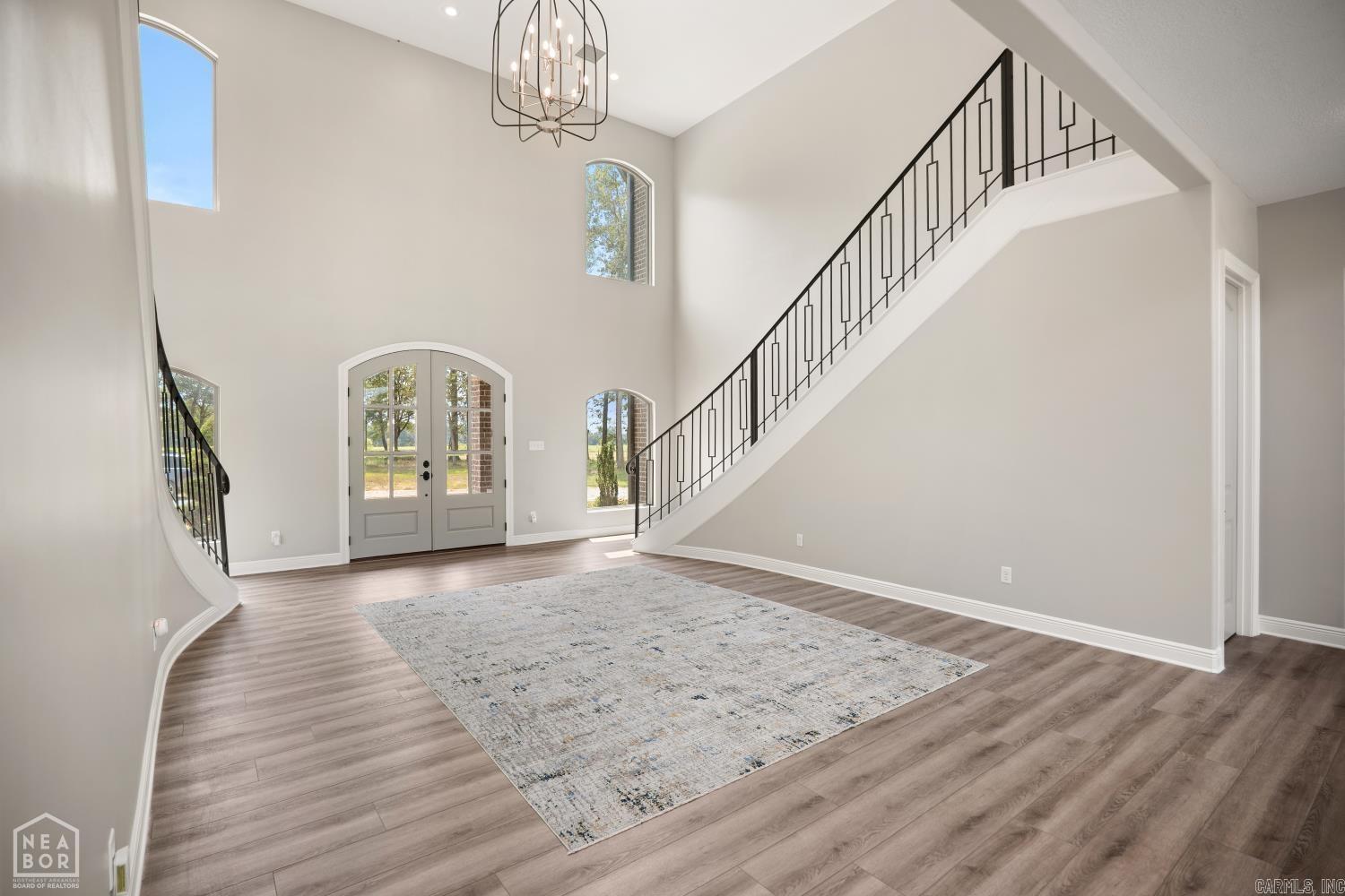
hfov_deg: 96.7
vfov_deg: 73.7
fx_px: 598
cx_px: 672
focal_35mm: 16
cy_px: 448
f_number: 4
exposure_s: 1/40
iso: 400
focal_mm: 16
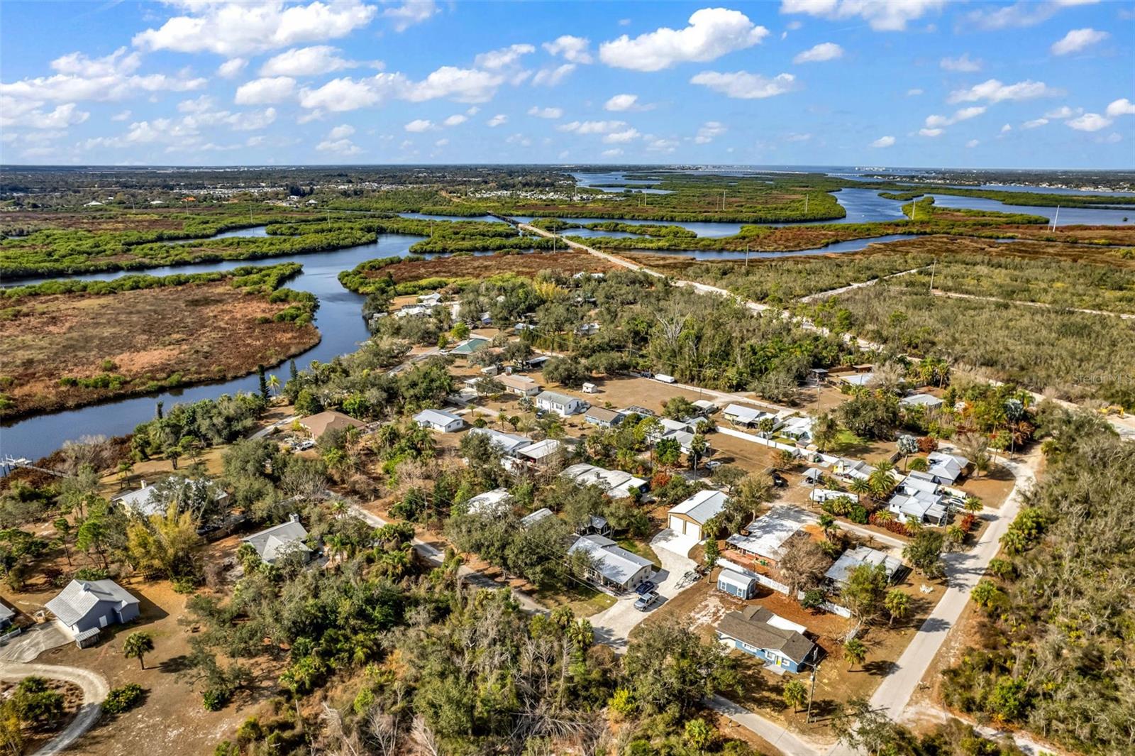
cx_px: 568
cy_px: 378
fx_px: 693
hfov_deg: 78.6
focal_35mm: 22
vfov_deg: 57.2
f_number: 2.8
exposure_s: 1/1500
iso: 100
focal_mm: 8.38
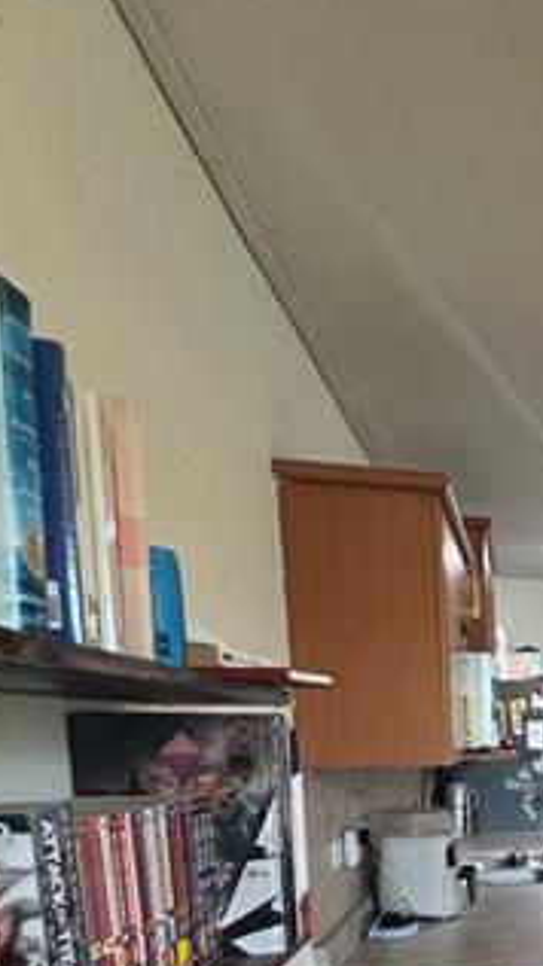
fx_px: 948
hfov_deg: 23.8
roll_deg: +0.5
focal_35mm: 37
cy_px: 838
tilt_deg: -7.4
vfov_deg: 49.2
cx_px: 857
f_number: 2.2
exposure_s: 1/60
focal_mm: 2.22
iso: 200
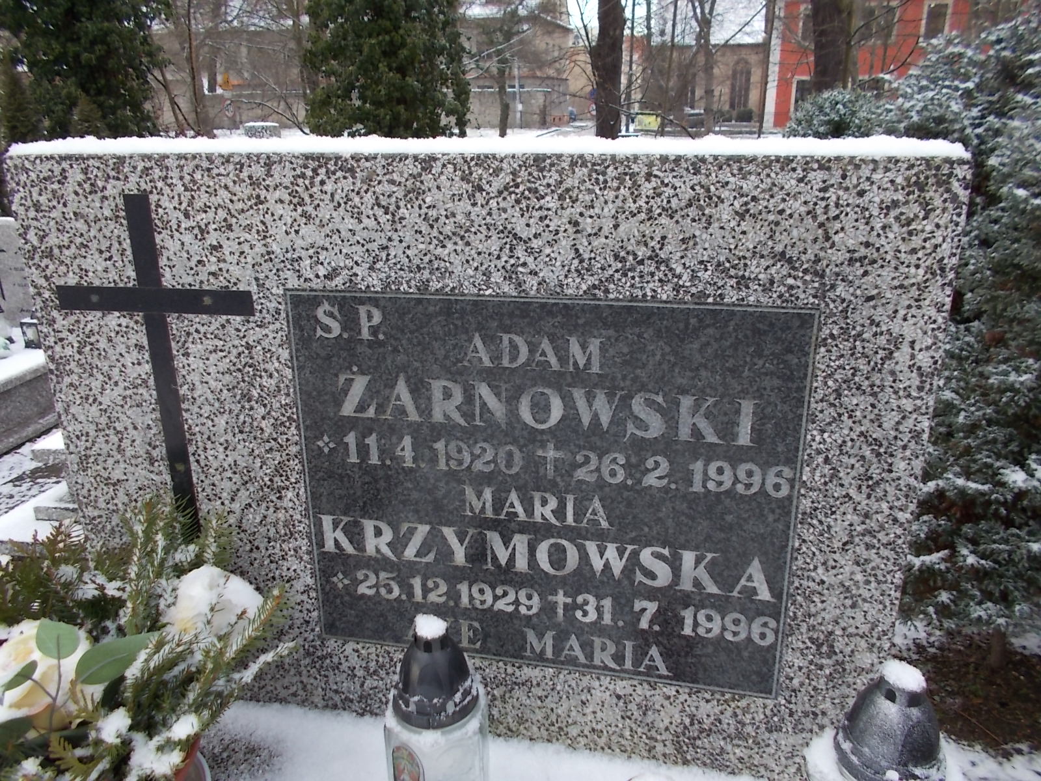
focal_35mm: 26
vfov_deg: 53.1
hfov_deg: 67.3
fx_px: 782
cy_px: 390
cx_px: 520
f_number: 3.2
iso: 80
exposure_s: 1/100
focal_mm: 4.6
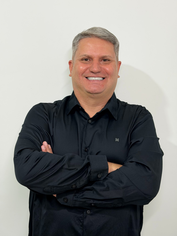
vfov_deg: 39.7
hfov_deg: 30.3
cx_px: 88
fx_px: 327
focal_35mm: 48
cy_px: 118
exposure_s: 1/60
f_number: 1.78
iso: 100
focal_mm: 6.76
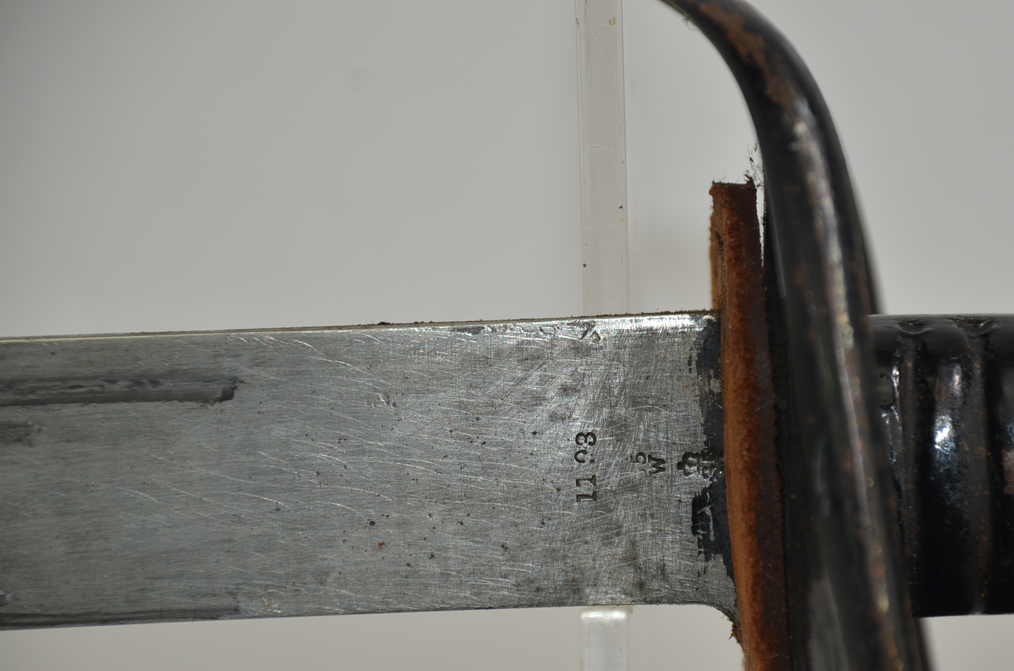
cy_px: 418
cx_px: 661
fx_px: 7635
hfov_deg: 7.6
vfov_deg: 5.0
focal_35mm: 272
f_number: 5.6
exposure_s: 1/160
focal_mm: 135
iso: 200
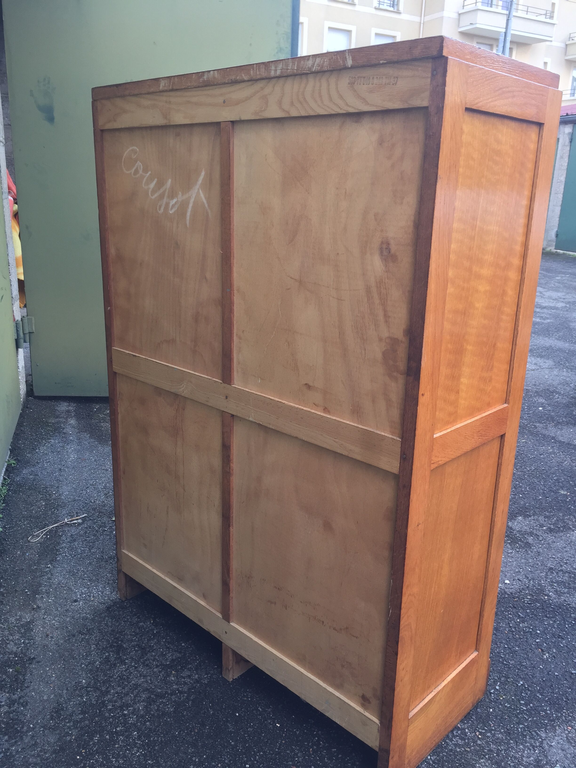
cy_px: 384
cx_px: 288
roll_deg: -2.7
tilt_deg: -14.8
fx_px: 643
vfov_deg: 61.7
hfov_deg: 48.2
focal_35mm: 29
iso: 32
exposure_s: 1/100
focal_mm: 4.15
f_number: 2.2
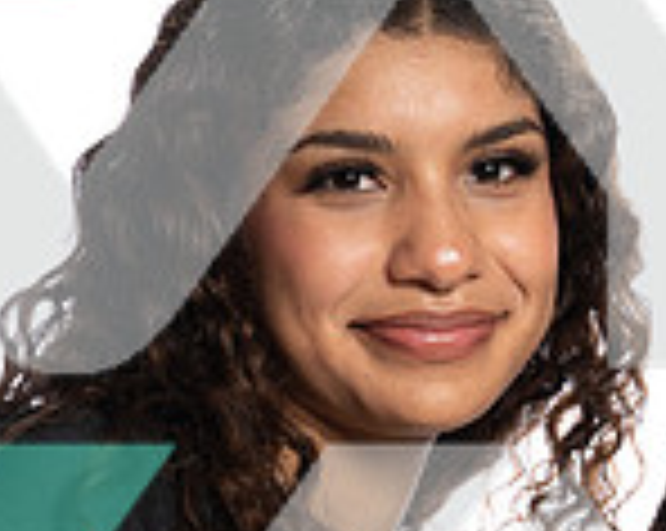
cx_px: 911
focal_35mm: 240
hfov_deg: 7.9
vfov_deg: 6.4
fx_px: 4724
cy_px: 706
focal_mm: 54
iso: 800
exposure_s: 1/250
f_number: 8
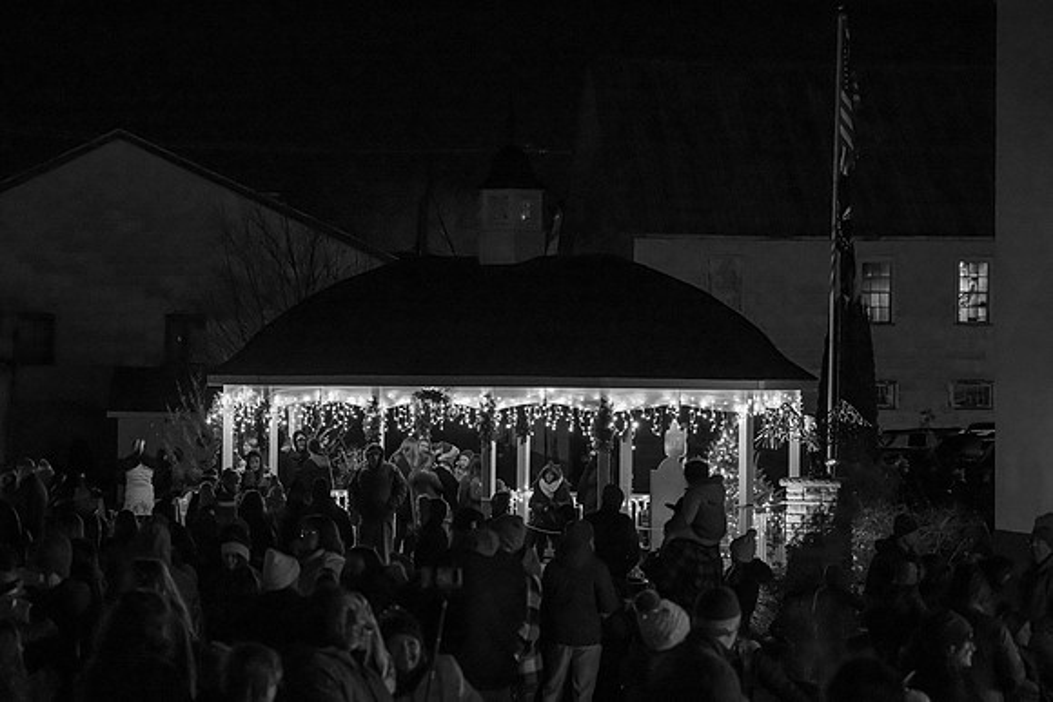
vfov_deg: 14.2
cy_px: 408
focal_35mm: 96
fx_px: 2812
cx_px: 526
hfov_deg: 21.2
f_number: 4
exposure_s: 1/160
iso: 20000
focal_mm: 82
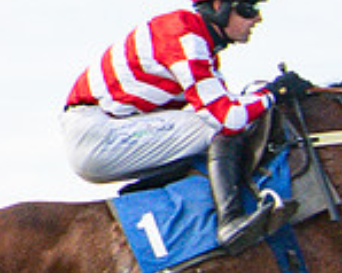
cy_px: 36
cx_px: -352
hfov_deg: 7.7
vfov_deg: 6.4
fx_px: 2438
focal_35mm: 241
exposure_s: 1/1100
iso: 800
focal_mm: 20
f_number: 8
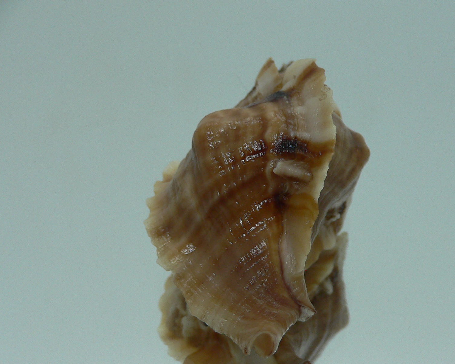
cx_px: 271
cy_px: 225
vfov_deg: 32.6
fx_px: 620
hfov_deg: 40.2
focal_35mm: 46
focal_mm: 4.6
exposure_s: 1/60
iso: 80
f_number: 2.8
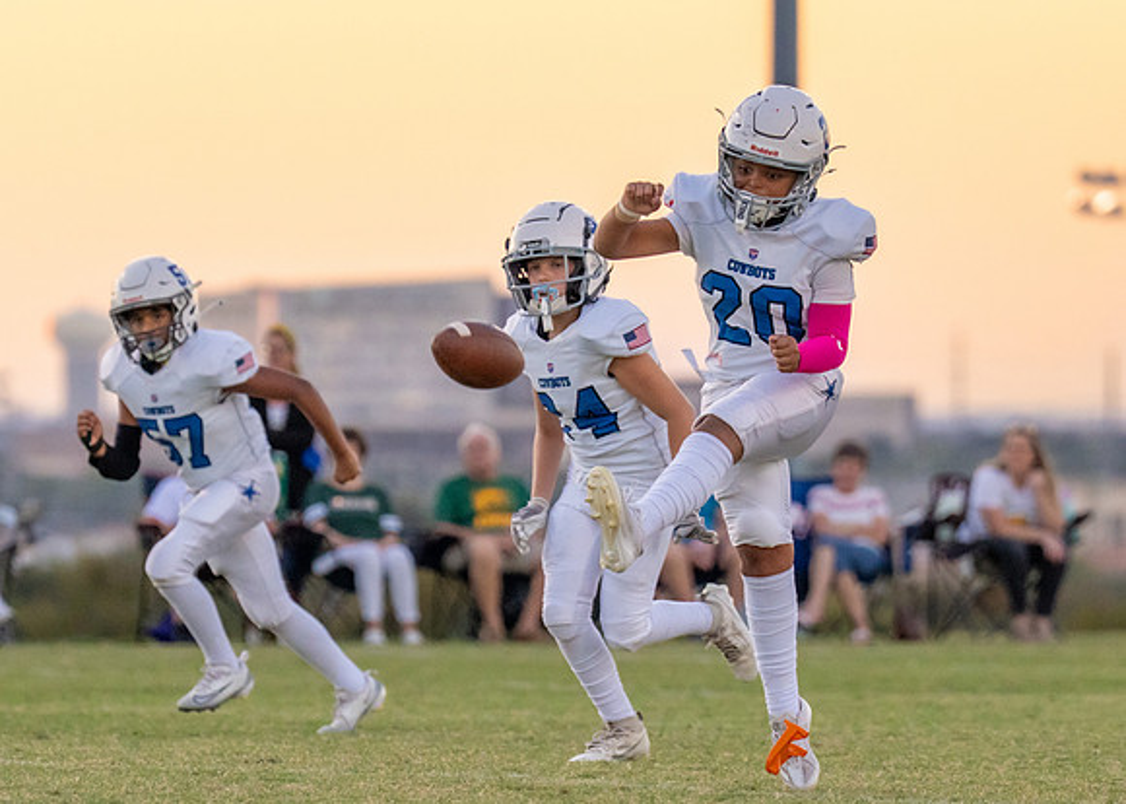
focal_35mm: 383
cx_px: 564
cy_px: 431
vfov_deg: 3.8
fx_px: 12233
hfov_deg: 5.3
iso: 800
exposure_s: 1/2000
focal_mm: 165
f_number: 2.8
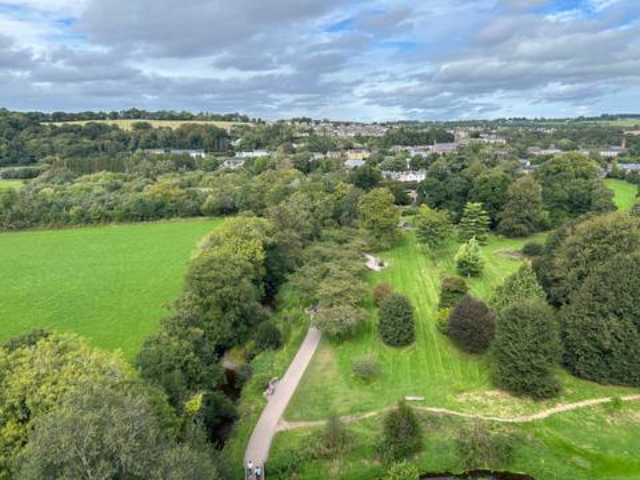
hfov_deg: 67.3
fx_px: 481
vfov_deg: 53.1
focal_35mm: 26
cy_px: 240
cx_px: 320
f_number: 1.5
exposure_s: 1/1808
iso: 50
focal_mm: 5.7
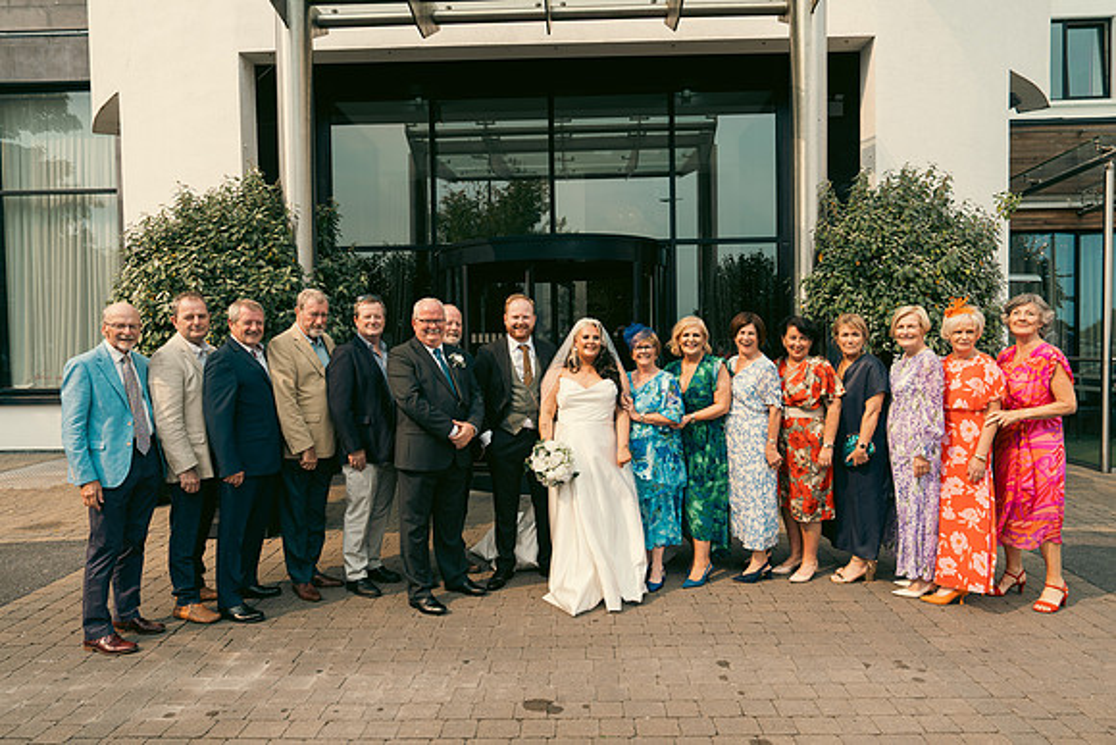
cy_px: 372
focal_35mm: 24
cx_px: 558
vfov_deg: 53.2
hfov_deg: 73.7
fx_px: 744
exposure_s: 1/250
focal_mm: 24
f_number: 5
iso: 125
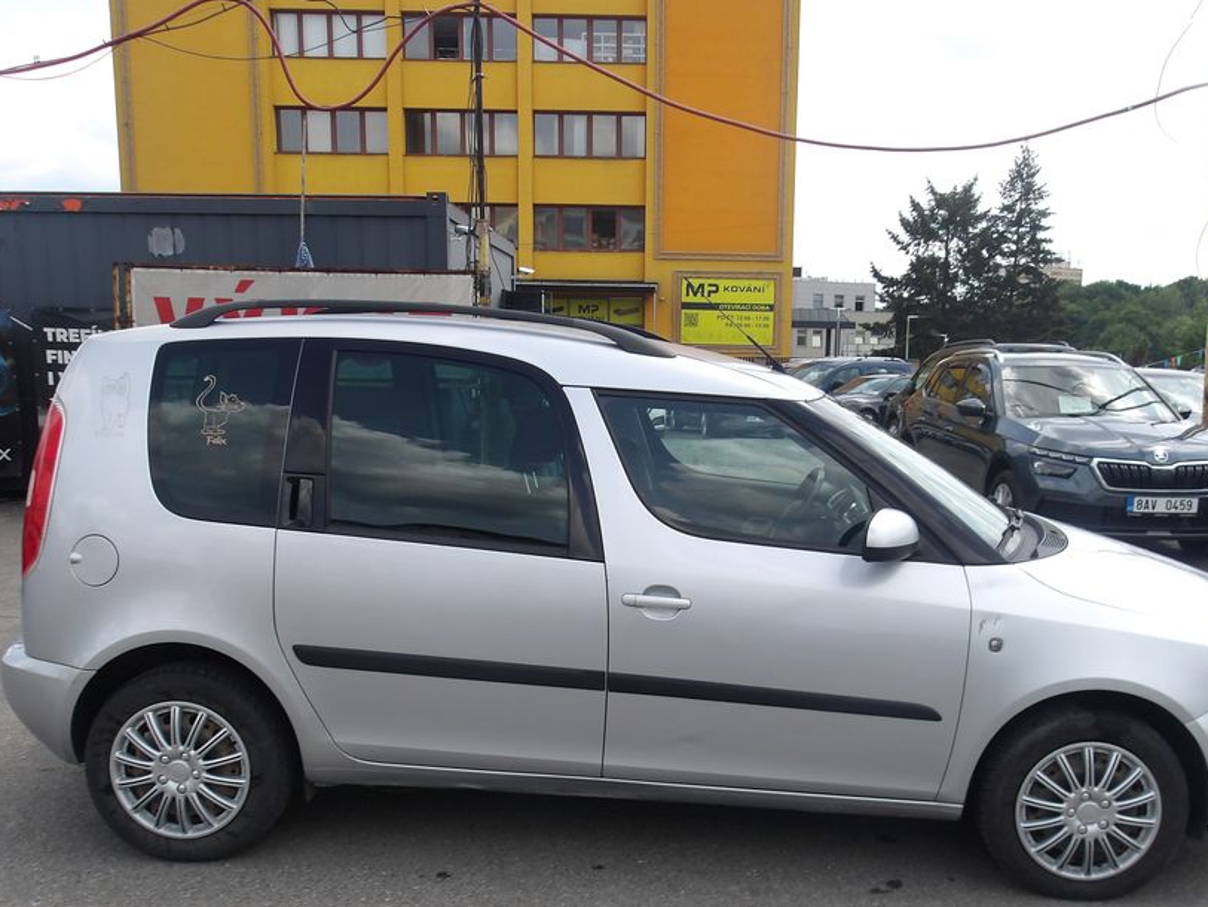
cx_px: 682
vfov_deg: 41.5
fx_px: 1187
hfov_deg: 53.8
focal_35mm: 34
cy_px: 559
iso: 100
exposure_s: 1/84
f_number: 10.4
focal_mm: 4.9
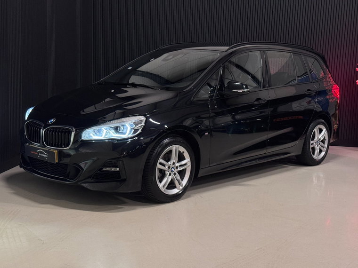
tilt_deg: -7.2
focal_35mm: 48
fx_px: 496
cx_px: 179
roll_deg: -1.6
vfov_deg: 30.3
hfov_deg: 39.7
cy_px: 134
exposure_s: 1/33
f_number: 1.78
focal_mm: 6.76
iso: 320
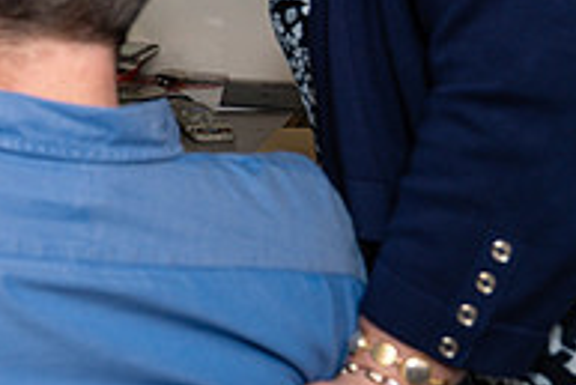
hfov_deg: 19.6
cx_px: -239
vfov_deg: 14.4
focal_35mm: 93
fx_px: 1489
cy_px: -34
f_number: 4
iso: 400
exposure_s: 1/250
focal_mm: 31
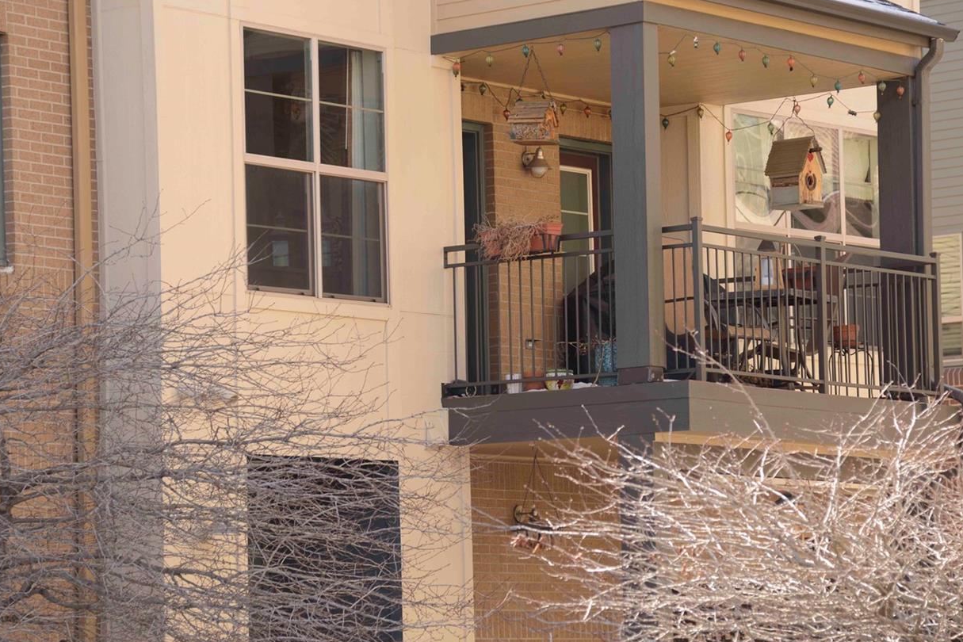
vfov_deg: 8.7
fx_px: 4226
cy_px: 321
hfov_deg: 13.0
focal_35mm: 158
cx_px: 503
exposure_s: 1/160
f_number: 4.5
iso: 100
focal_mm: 120
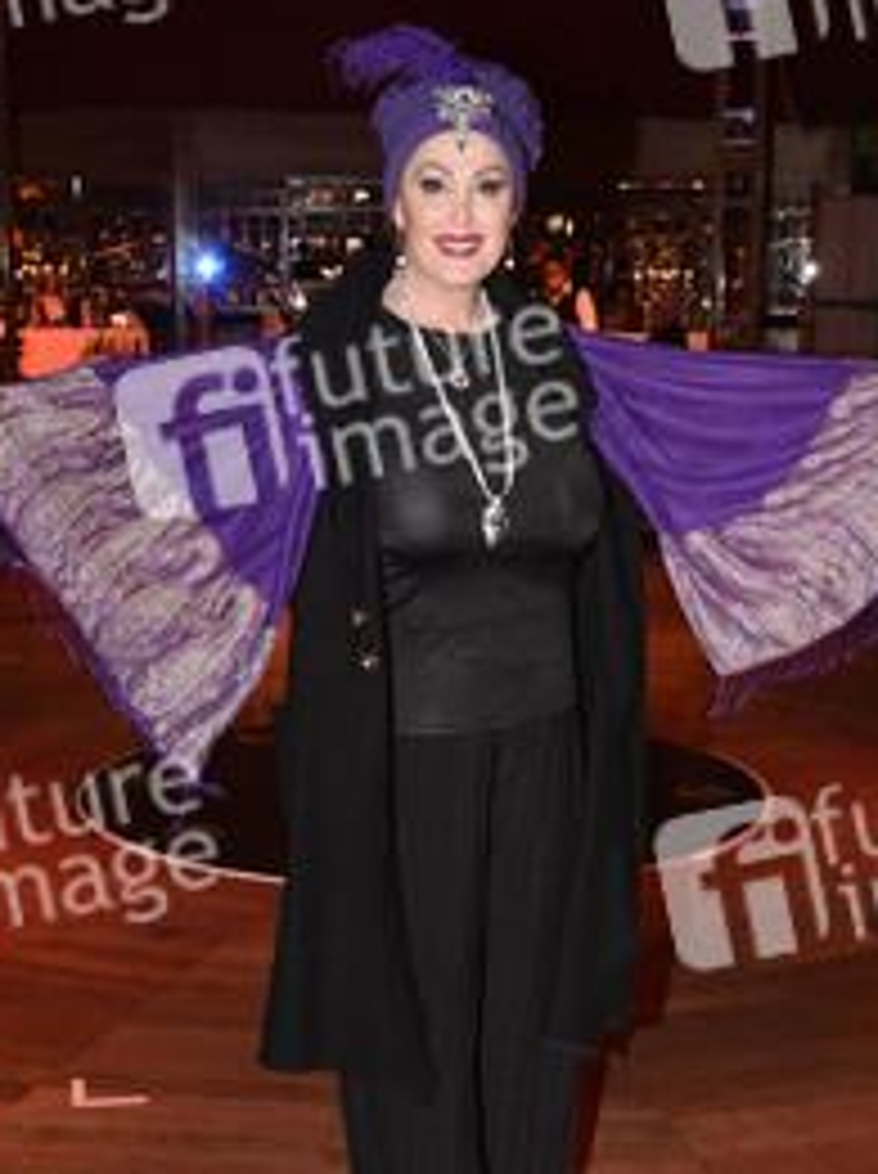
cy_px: 639
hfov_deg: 24.7
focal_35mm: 59
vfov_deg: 32.7
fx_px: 2000
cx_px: 477
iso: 2500
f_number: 6.3
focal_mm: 40
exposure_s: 1/60
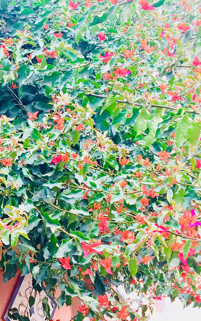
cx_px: -35
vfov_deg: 35.7
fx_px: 500
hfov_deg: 21.3
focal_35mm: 57
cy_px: 172
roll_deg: +3.5
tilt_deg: +7.3
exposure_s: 1/119
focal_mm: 4.15
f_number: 2.2
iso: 32
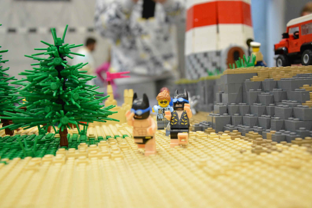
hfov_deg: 43.6
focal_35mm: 45
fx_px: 390
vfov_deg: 29.9
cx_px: 156
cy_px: 104
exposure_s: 1/100
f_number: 5
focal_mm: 30
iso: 2500
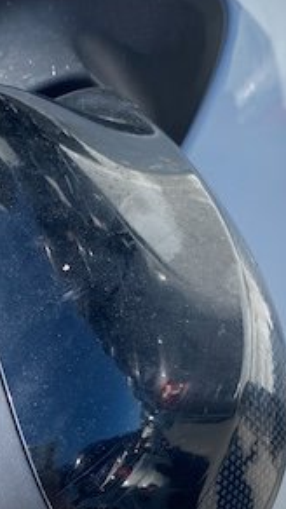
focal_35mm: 62
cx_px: 77
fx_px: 837
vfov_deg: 33.3
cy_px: 375
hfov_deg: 19.3
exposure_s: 1/927
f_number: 1.8
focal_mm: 4.25
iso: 32
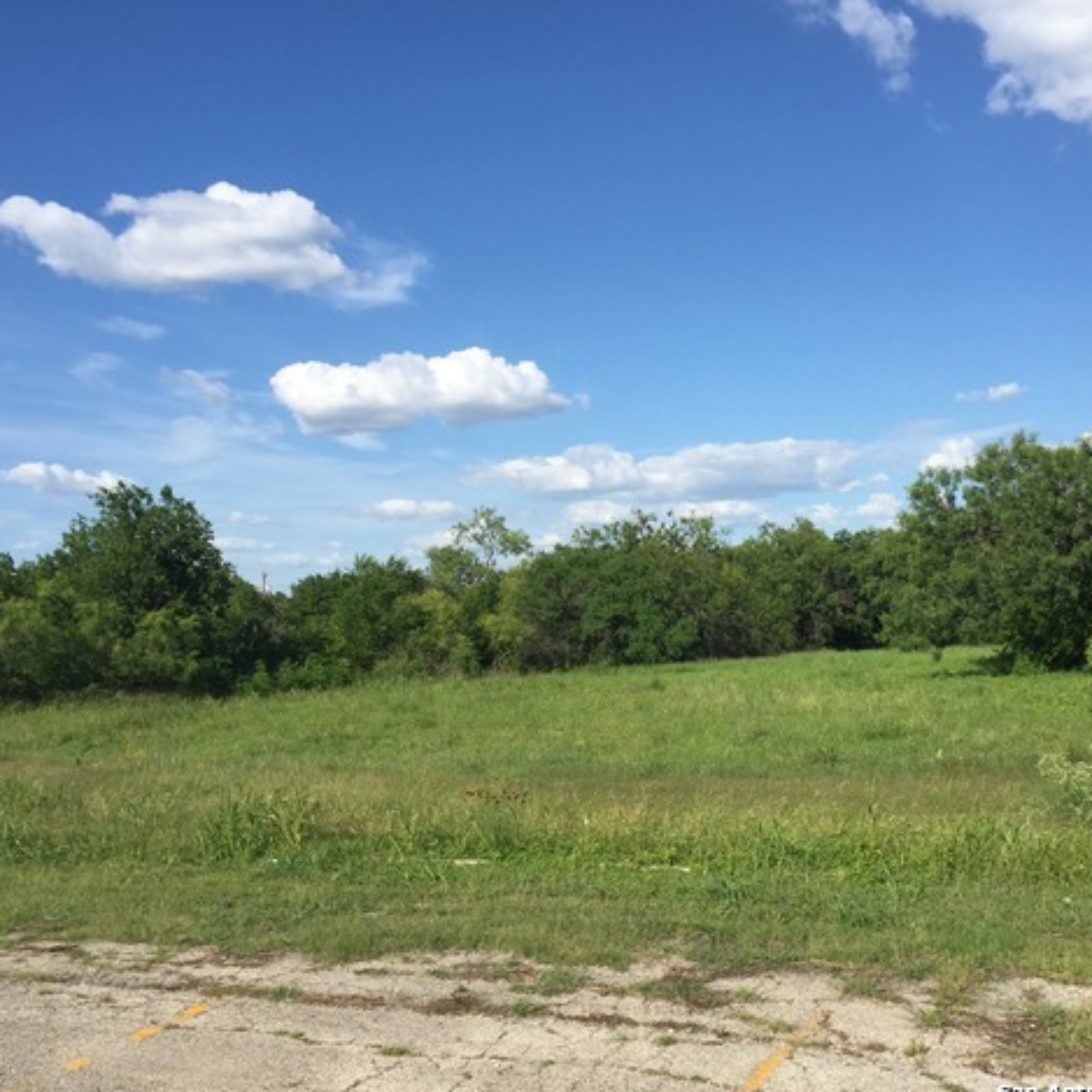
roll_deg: +2.6
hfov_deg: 47.1
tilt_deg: +4.0
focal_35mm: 35
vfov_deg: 47.2
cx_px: 624
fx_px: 1249
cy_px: 547
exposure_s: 1/2326
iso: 32
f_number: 2.2
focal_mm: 4.15
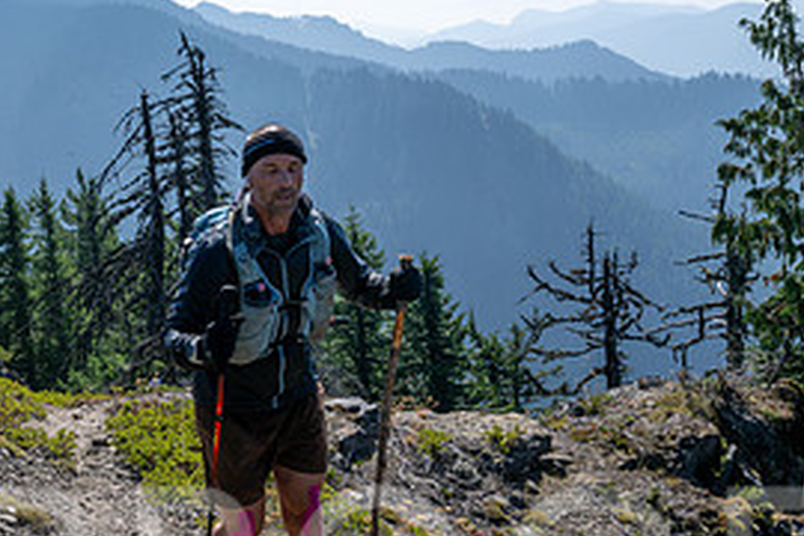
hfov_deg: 35.1
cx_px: 402
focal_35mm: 57
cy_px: 231
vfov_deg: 23.8
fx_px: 1273
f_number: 18
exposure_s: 1/320
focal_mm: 26.5
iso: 400
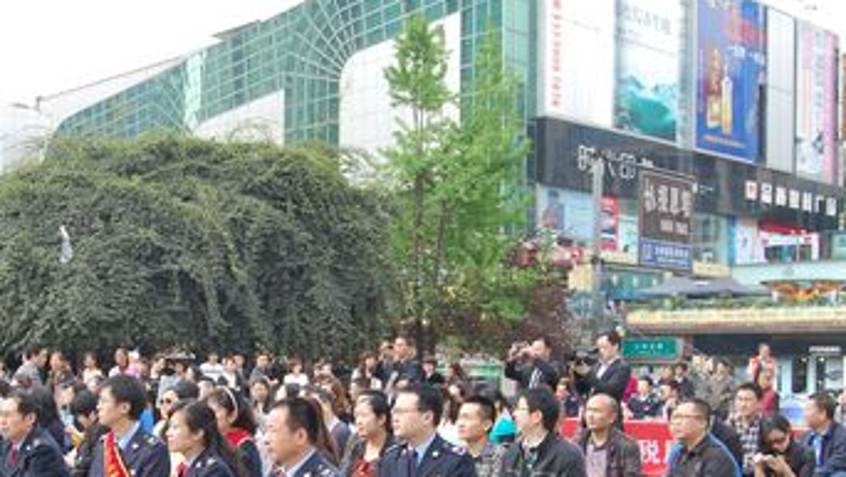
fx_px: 1235
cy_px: 400
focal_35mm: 55
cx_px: 242
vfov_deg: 21.5
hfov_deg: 37.2
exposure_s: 1/200
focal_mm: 24
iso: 400
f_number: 7.1
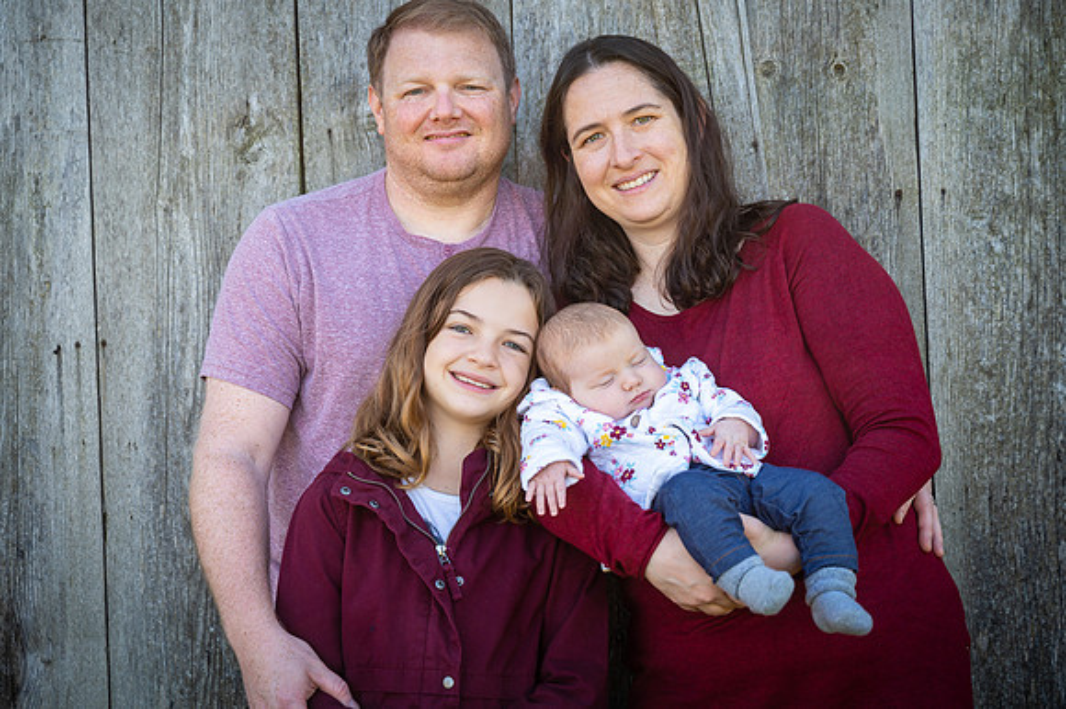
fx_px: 2072
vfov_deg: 19.4
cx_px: 533
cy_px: 354
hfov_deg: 28.9
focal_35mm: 70
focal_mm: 70
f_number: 3.5
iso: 125
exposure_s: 1/200
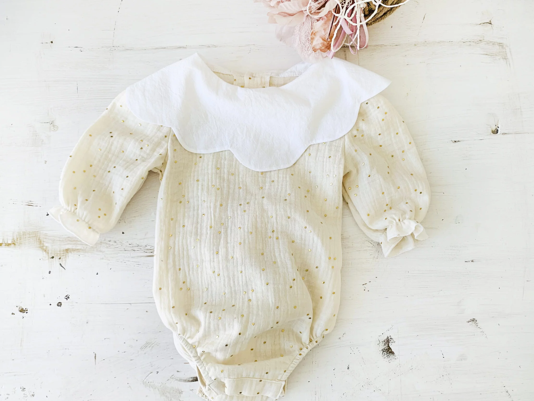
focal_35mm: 30
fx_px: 463
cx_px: 262
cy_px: 200
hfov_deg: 60.0
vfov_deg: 46.8
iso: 25
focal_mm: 4.2
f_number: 1.8
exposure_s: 1/120
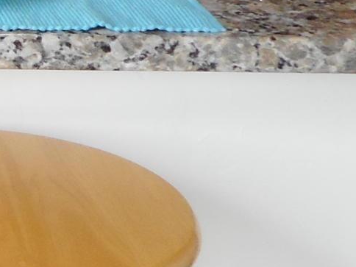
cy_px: -305
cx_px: -488
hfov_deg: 10.9
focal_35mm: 155
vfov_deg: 8.9
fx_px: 1594
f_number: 3.7
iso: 160
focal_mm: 4.5
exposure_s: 1/30
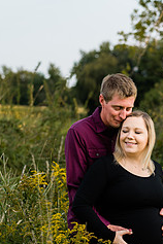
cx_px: 141
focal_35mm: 110
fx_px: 747
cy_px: 182
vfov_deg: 18.5
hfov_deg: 12.4
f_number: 2.8
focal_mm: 58
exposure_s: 1/640
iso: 200
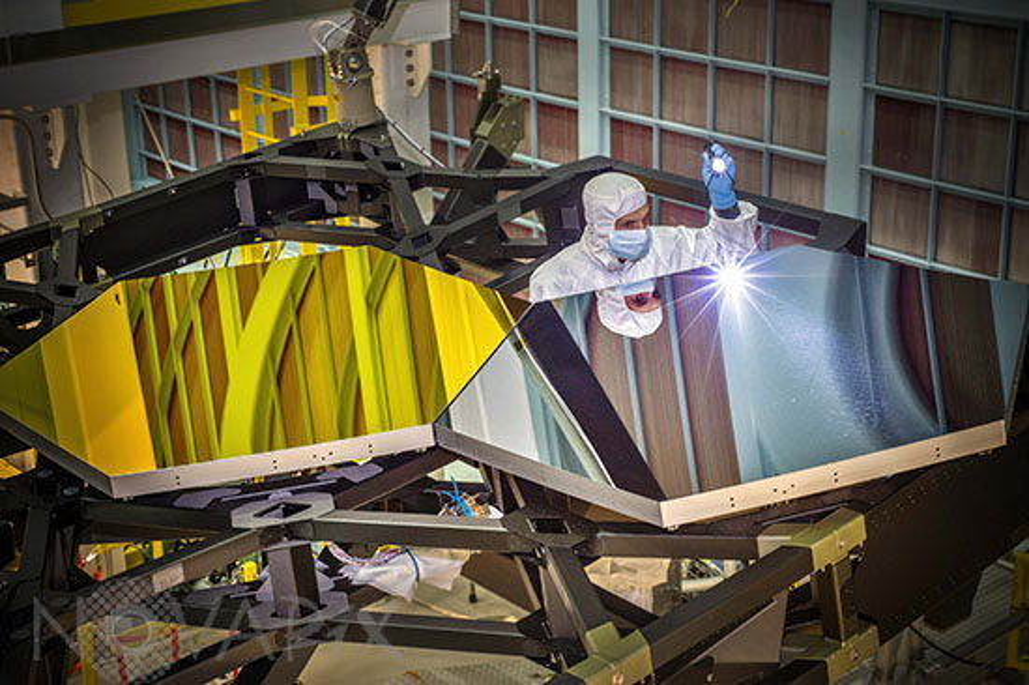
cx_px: 514
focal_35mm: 60
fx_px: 1714
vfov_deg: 22.6
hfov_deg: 33.4
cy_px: 342
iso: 1600
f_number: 9
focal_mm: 60
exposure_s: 1/30
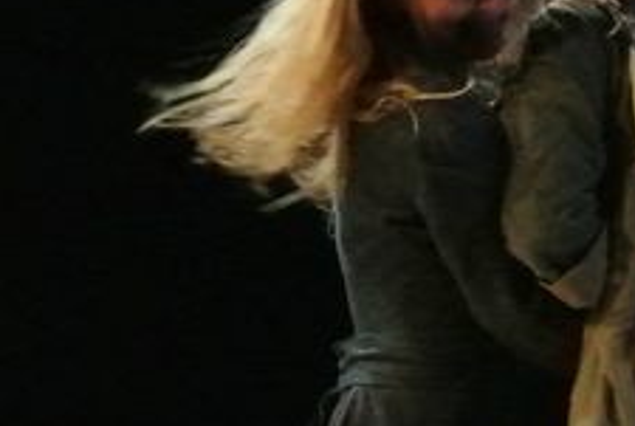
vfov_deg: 3.9
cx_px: 765
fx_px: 6274
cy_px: 179
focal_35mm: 355
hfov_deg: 5.8
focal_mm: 37.3
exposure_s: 1/100
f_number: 5
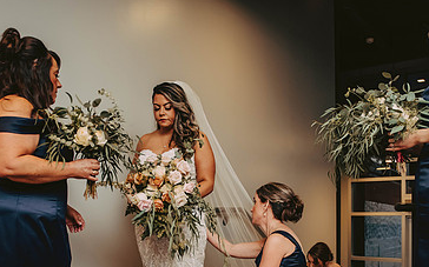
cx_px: 216
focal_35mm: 39
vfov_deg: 31.7
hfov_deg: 50.4
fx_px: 456
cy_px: 221
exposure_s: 1/250
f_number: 3.2
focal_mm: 24
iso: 2000
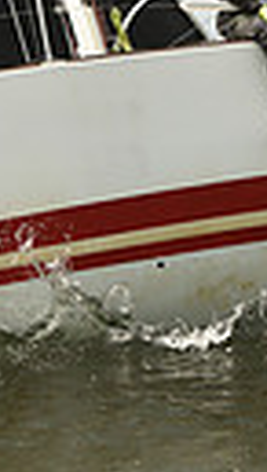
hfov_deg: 3.7
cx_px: 143
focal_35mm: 330
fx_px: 4135
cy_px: -35
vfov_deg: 6.5
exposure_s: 1/800
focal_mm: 70
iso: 250
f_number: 9
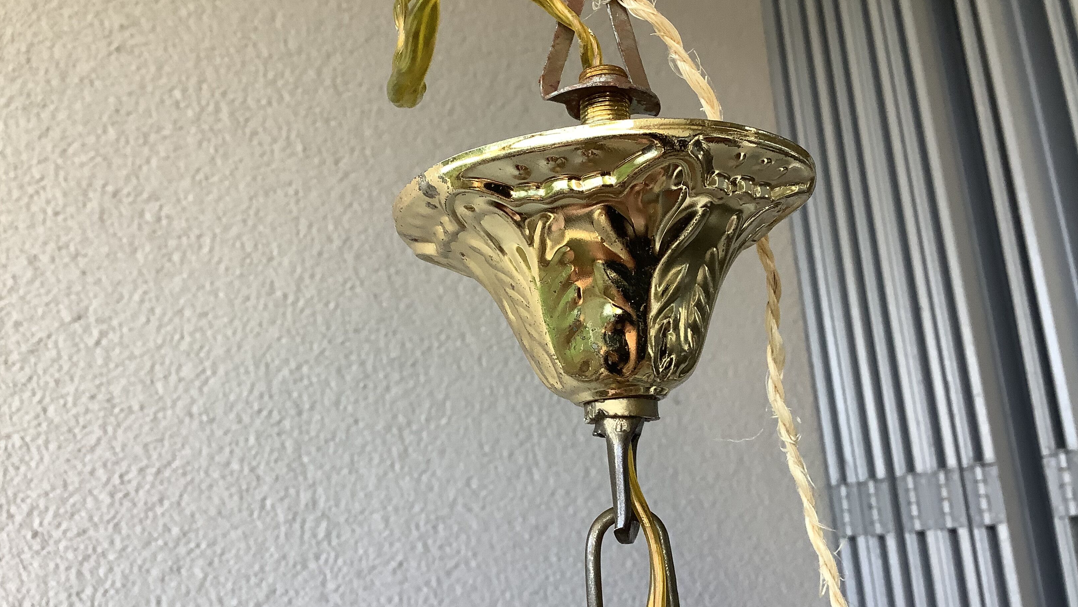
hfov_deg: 58.0
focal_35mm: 34
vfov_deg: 34.7
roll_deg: +2.9
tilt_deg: +16.7
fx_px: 972
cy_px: 300
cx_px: 540
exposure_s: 1/100
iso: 80
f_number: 2.4
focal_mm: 3.3
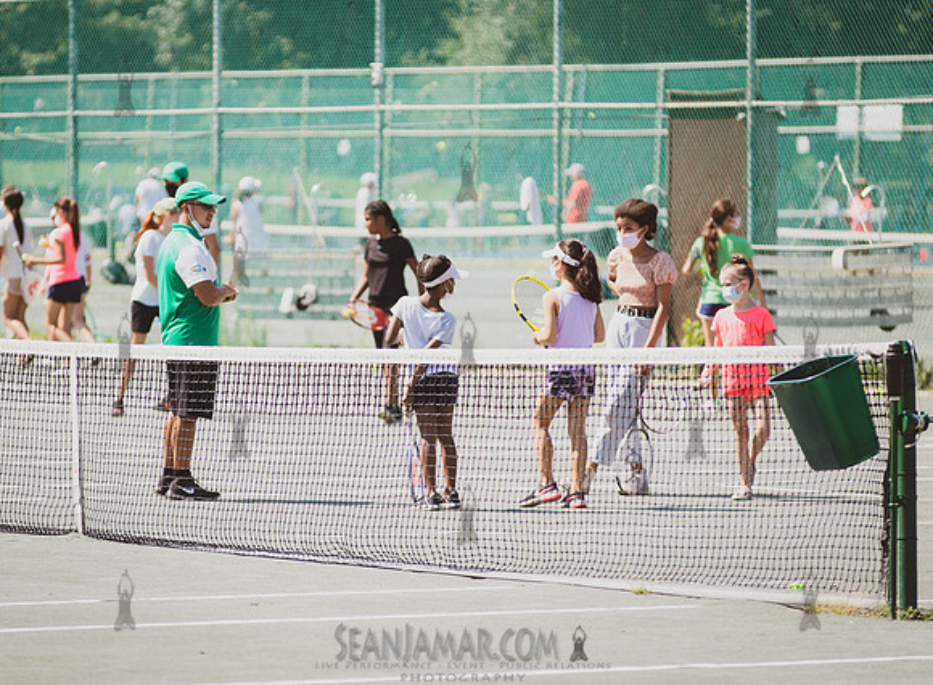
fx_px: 6625
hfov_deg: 8.1
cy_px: 306
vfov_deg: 5.9
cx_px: 365
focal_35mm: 248
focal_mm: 200
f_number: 4.5
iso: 125
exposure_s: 1/800
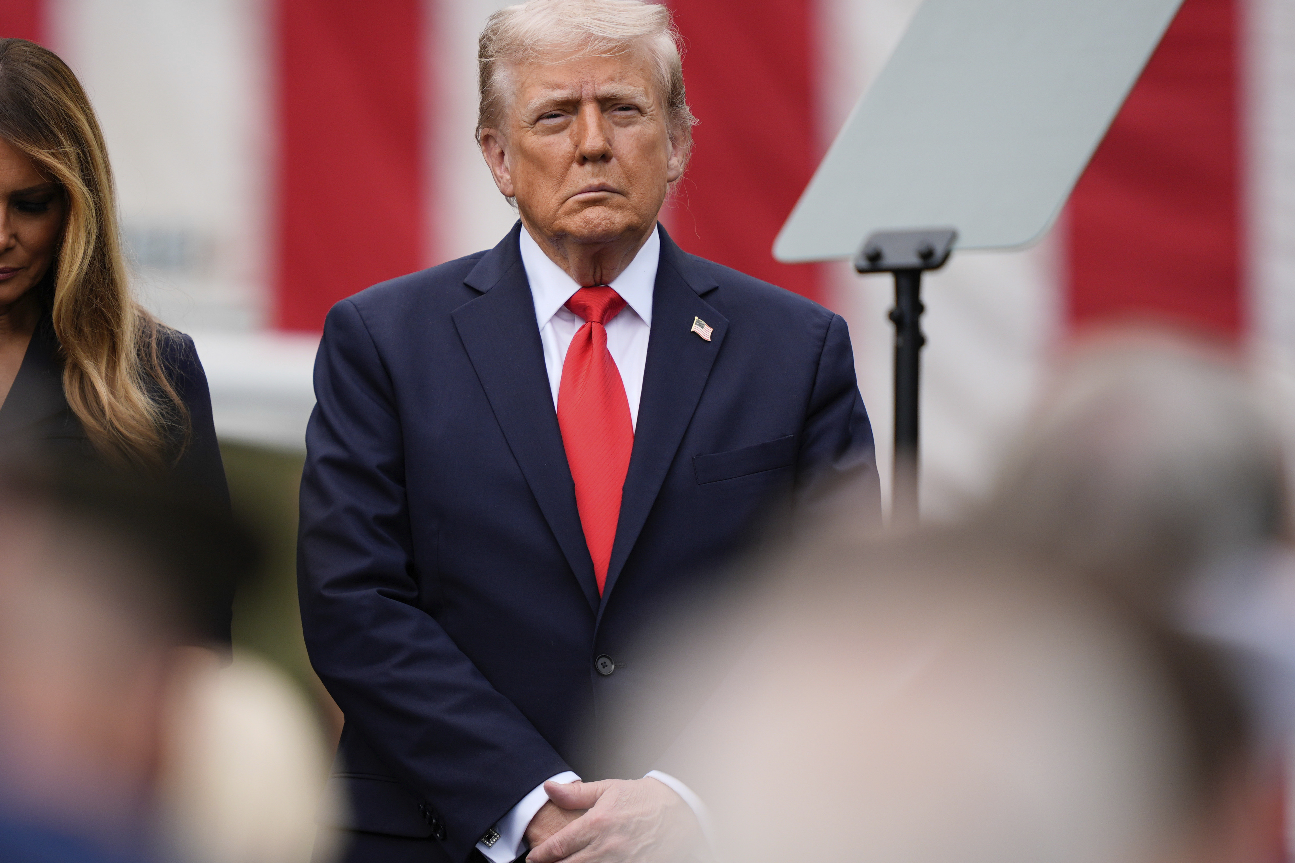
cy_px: 456
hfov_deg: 4.0
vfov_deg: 2.6
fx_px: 18667
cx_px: 535
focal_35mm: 519
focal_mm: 400
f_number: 2.8
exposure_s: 1/2000
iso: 200
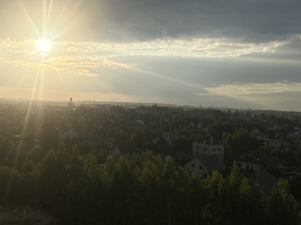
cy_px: 43
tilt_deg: +9.9
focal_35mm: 39
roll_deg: -2.9
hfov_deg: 47.7
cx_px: 130
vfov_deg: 35.5
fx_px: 339
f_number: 1.78
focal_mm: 6.86
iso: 80
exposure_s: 1/18519
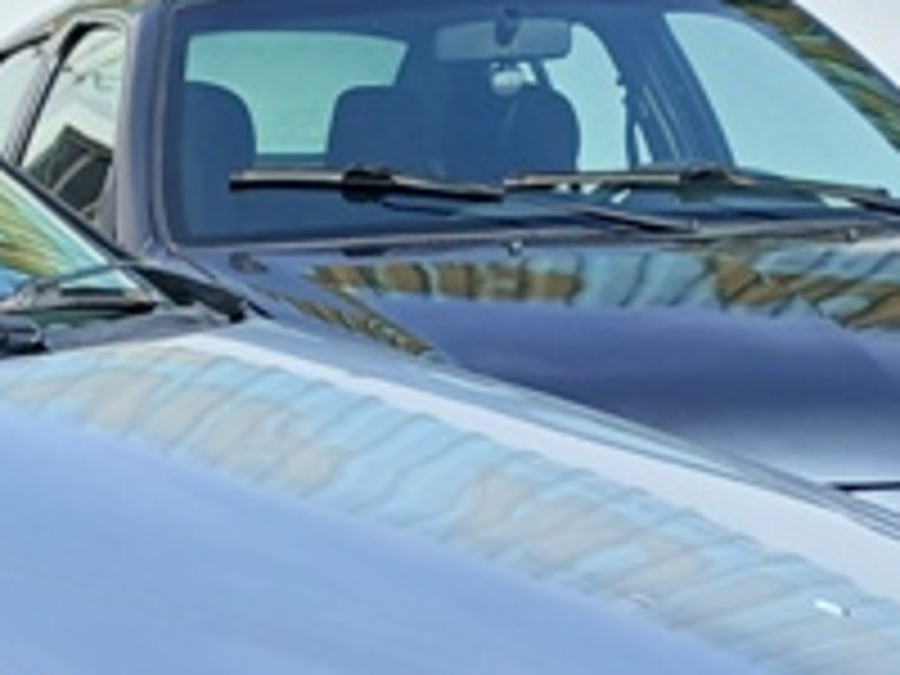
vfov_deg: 13.3
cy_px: 1076
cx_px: -454
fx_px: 2704
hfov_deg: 17.1
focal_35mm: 104
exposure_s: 1/263
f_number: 1.8
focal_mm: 3.98
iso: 20
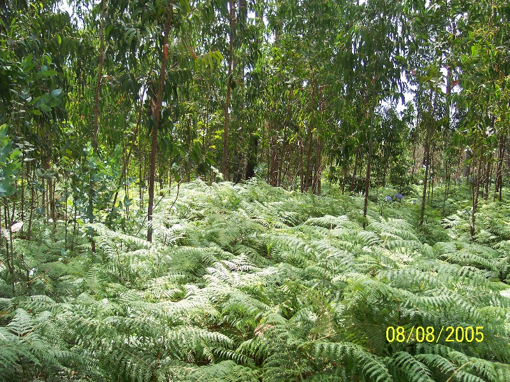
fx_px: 560
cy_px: 191
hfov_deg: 49.0
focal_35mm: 38
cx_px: 255
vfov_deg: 37.7
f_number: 2.8
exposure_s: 1/350
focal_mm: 8
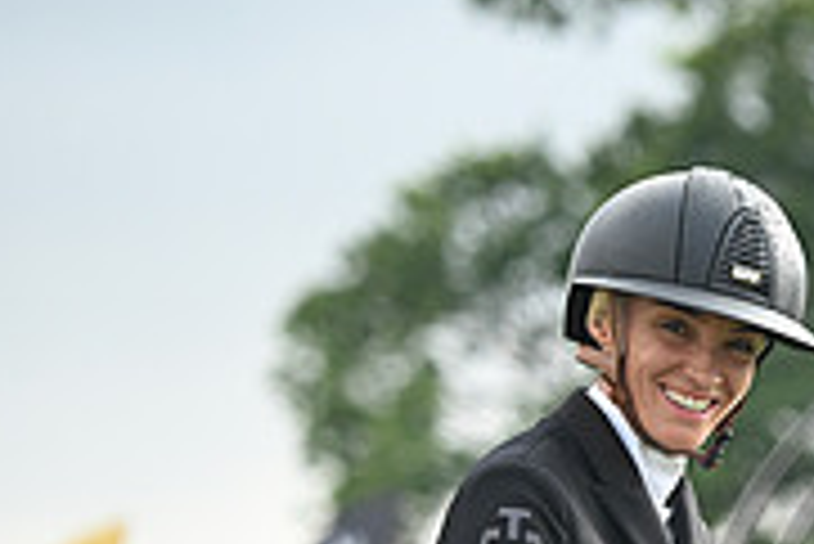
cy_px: 663
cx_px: 1097
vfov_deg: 2.3
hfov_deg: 3.5
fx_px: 13419
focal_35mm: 593
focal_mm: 185
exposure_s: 1/1250
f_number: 5
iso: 800
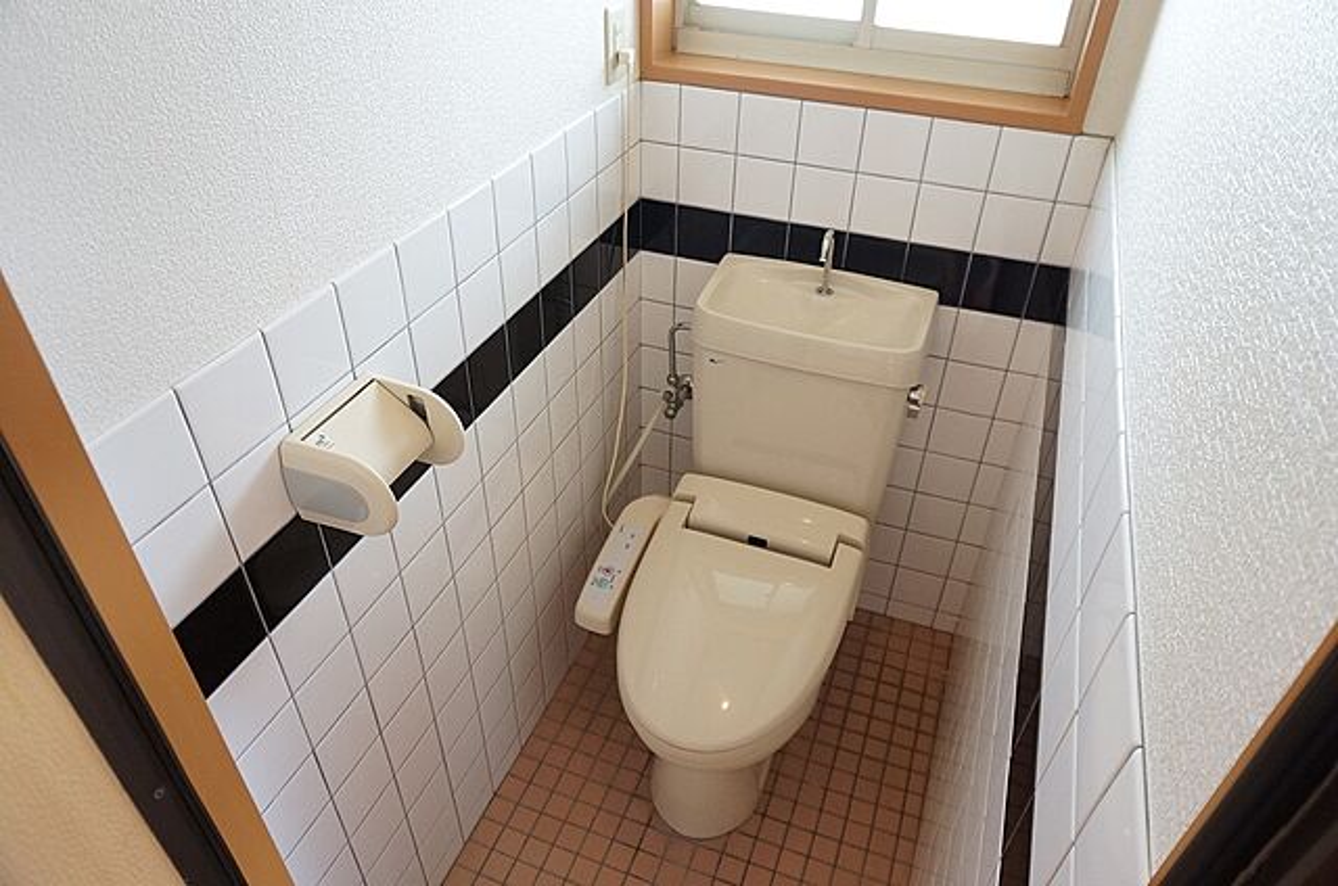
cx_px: 669
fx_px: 890
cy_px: 443
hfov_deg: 73.8
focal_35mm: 24
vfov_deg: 52.9
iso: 800
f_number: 4
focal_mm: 16
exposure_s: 1/60
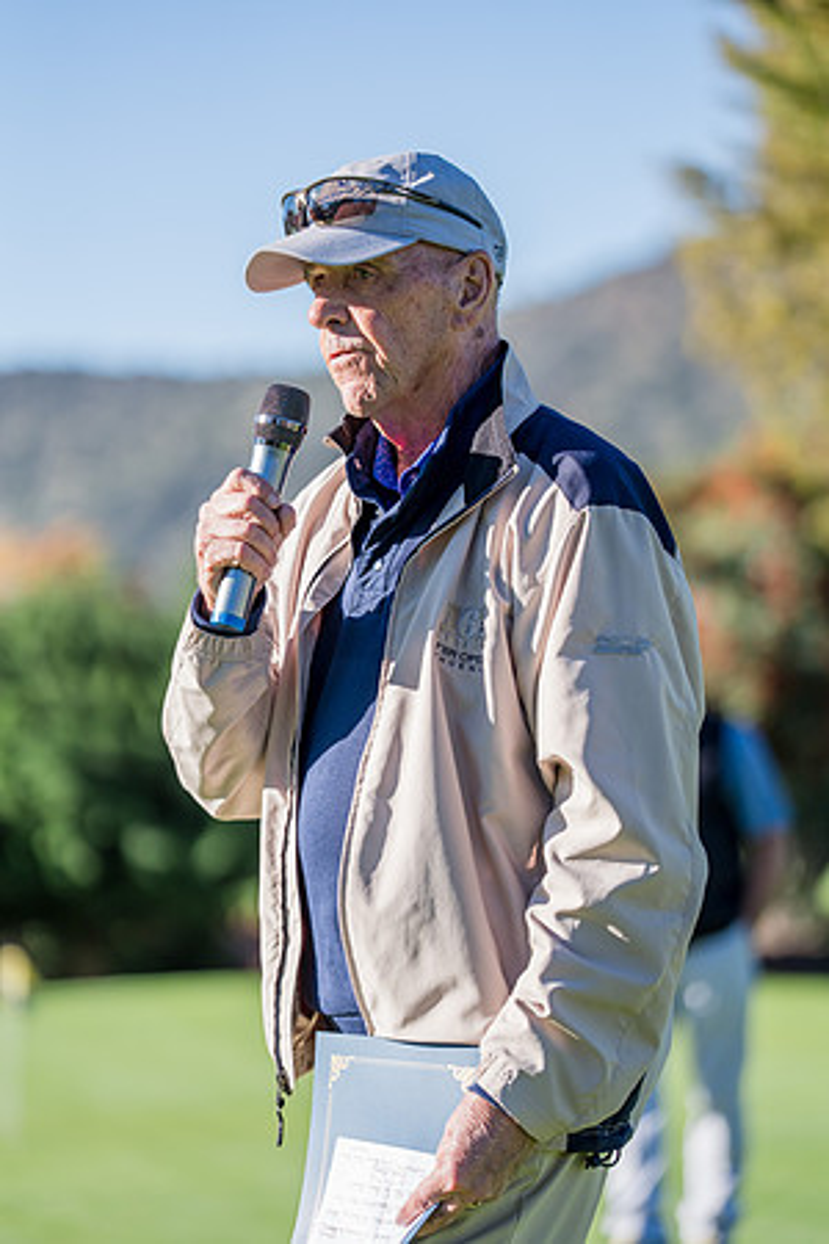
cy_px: 622
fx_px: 4960
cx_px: 414
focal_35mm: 144
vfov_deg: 14.3
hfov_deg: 9.6
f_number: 2.8
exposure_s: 1/3200
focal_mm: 143.6
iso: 400
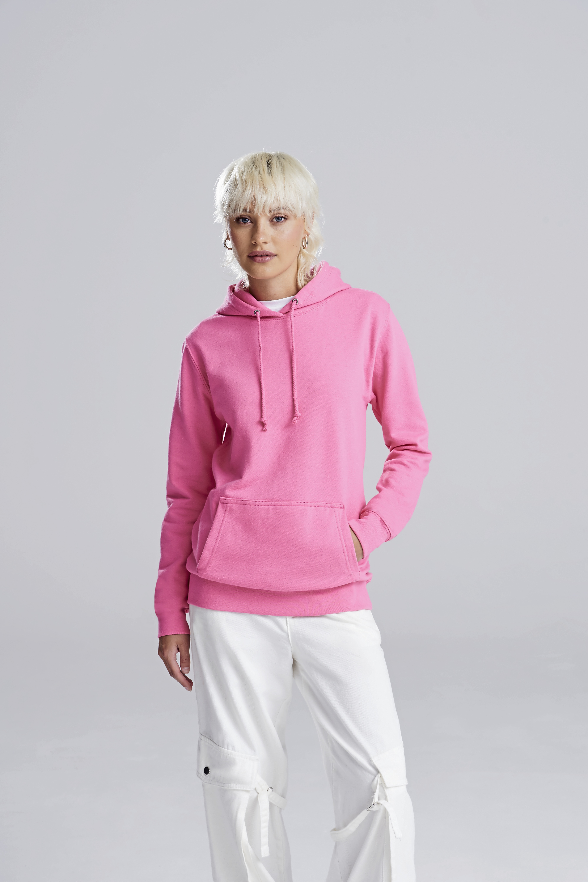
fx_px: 2768
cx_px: 292
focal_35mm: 113
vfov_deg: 18.1
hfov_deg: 12.1
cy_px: 441
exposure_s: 1/160
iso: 400
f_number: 10
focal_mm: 112
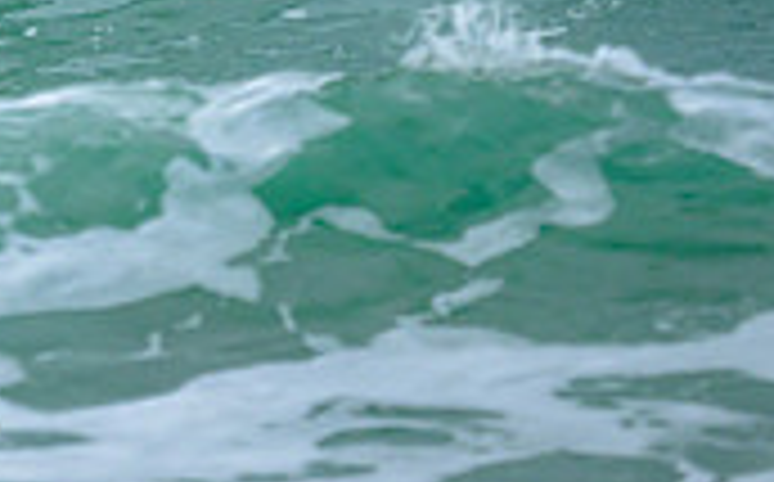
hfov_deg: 0.8
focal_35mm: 2758
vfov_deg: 0.5
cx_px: -351
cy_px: -345
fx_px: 58101
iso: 400
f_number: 6.3
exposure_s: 1/2000
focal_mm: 800
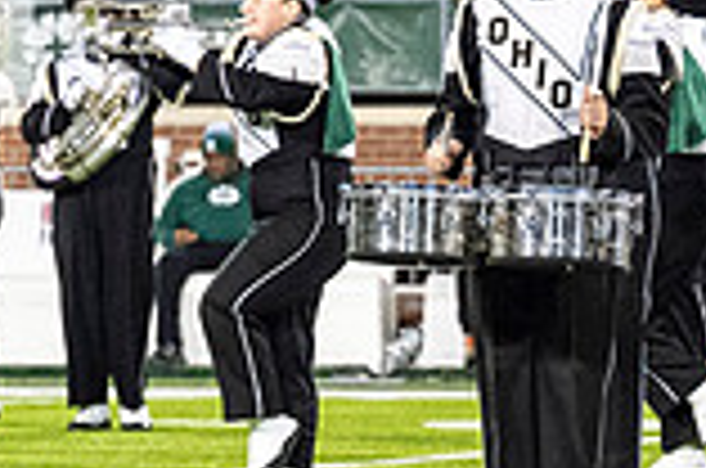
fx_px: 10412
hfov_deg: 3.9
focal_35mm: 532
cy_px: 18
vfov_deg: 2.6
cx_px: -306
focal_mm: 96
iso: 800
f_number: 2.8
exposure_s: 1/500
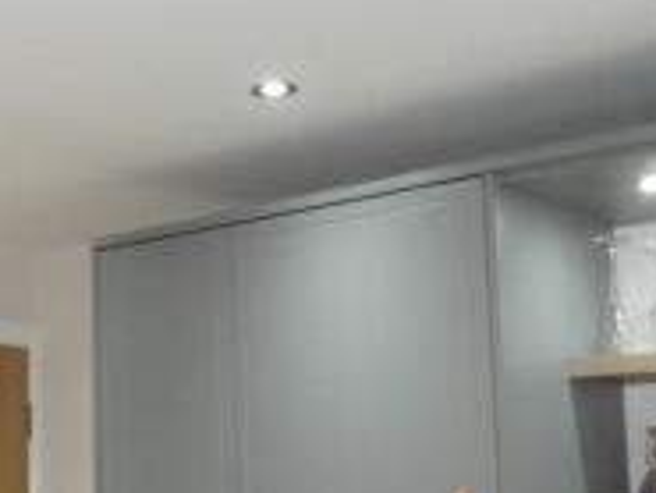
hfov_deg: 29.9
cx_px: 119
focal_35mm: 63
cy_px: 353
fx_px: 1195
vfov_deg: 23.1
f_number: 2.8
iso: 500
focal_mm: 3.6
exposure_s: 1/50
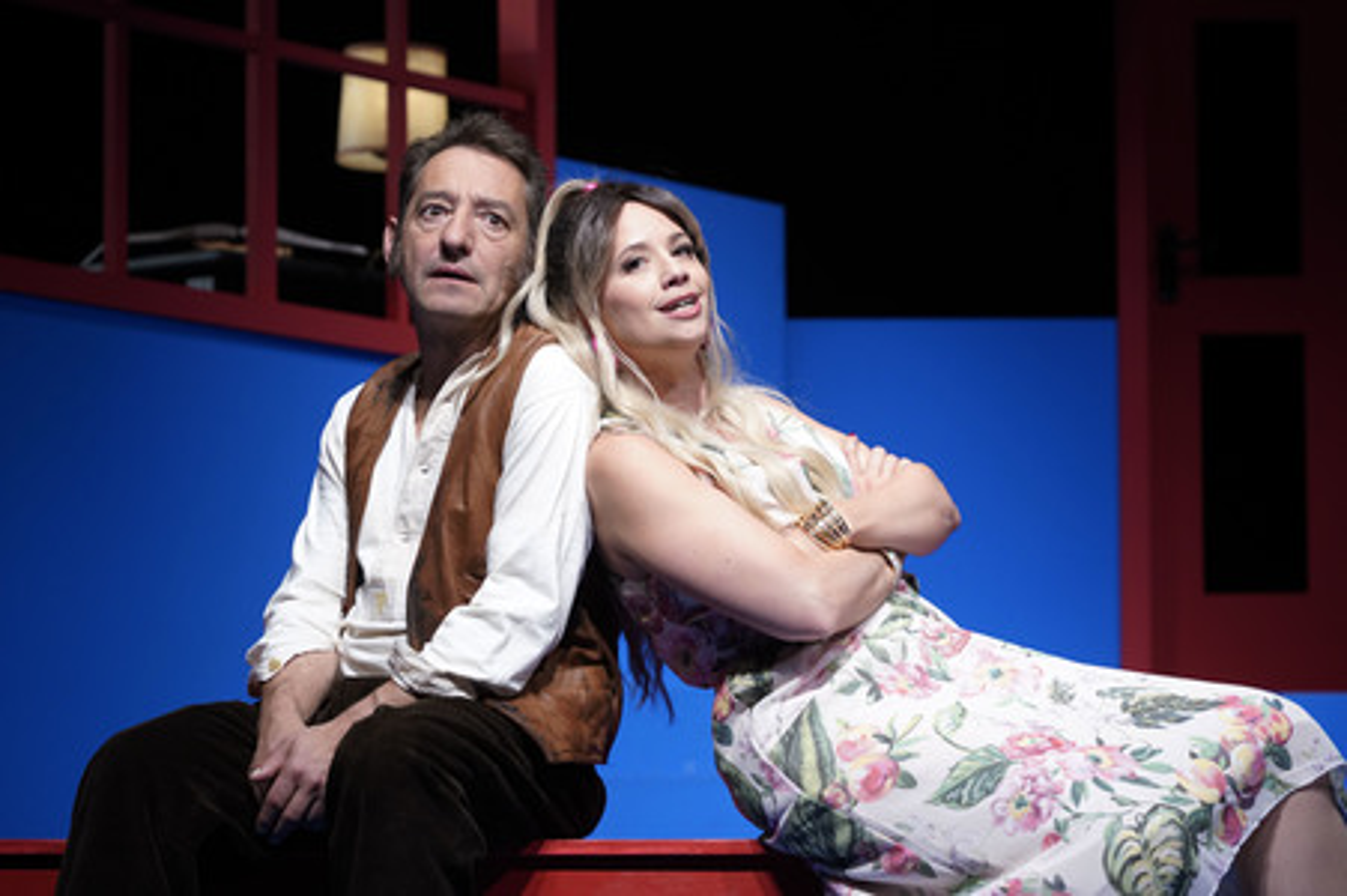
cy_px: 448
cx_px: 674
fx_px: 5907
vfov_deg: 8.7
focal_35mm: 158
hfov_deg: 13.0
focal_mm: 158
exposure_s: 1/500
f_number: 5.6
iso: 2000
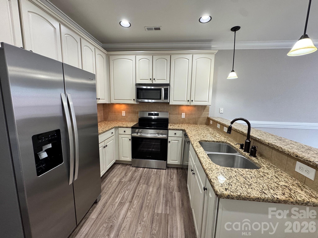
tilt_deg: -8.2
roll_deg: -0.9
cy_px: 119
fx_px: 129
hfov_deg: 102.1
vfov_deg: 85.7
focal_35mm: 14
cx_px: 159
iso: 200
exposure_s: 1/60
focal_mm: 2.22
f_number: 2.2
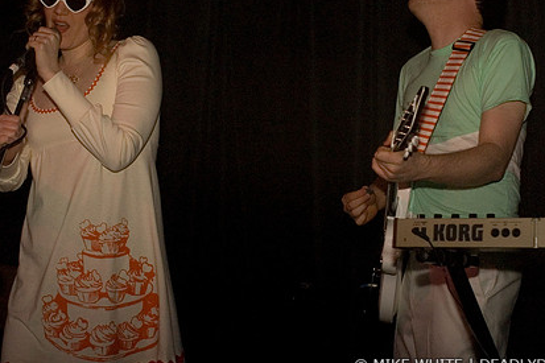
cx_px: 265
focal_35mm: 74
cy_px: 121
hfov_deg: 27.5
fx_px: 1115
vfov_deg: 18.4
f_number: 2.8
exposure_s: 1/160
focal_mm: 35
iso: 800
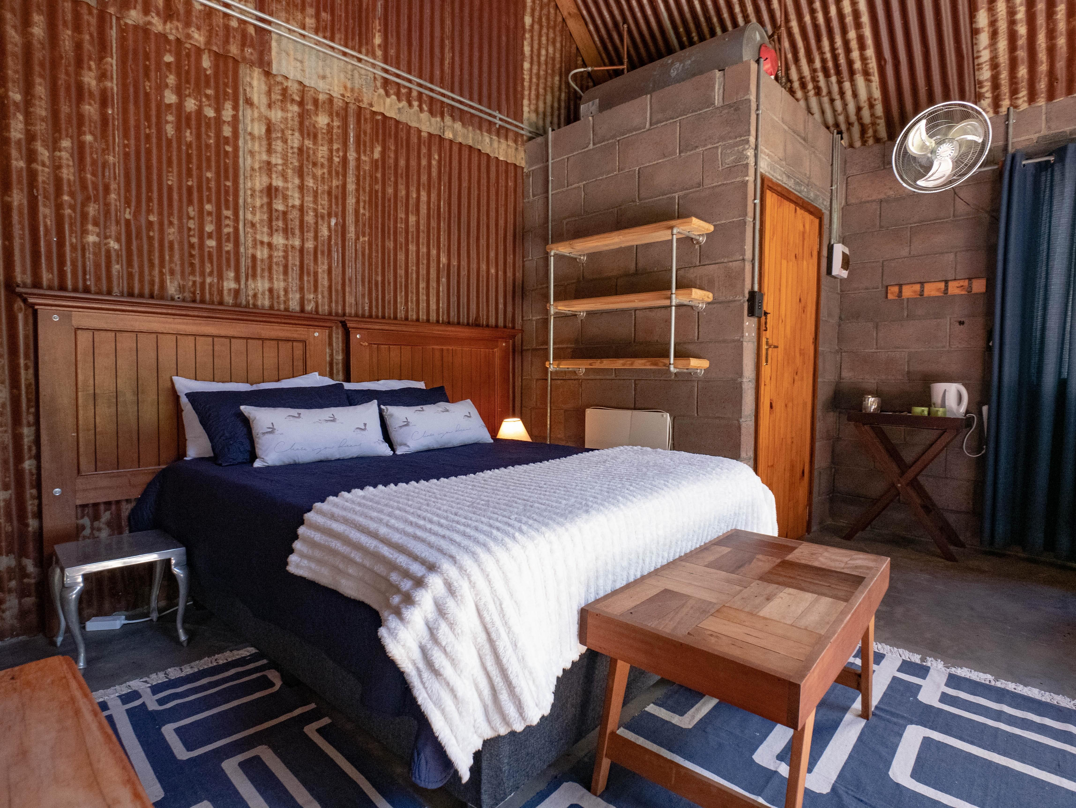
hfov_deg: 87.7
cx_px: 538
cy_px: 404
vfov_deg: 71.6
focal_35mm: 18
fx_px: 560
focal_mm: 9
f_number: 6.3
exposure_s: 1/60
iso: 1600
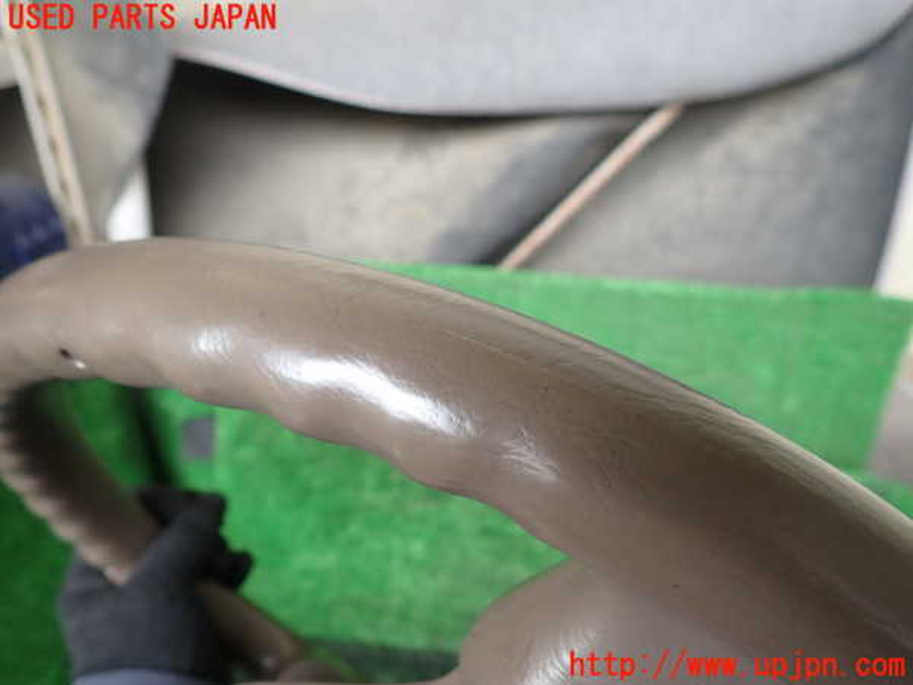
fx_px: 659
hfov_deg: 69.4
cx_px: 456
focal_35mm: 25
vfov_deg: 54.9
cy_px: 342
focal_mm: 4.5
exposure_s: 1/60
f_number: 2
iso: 100
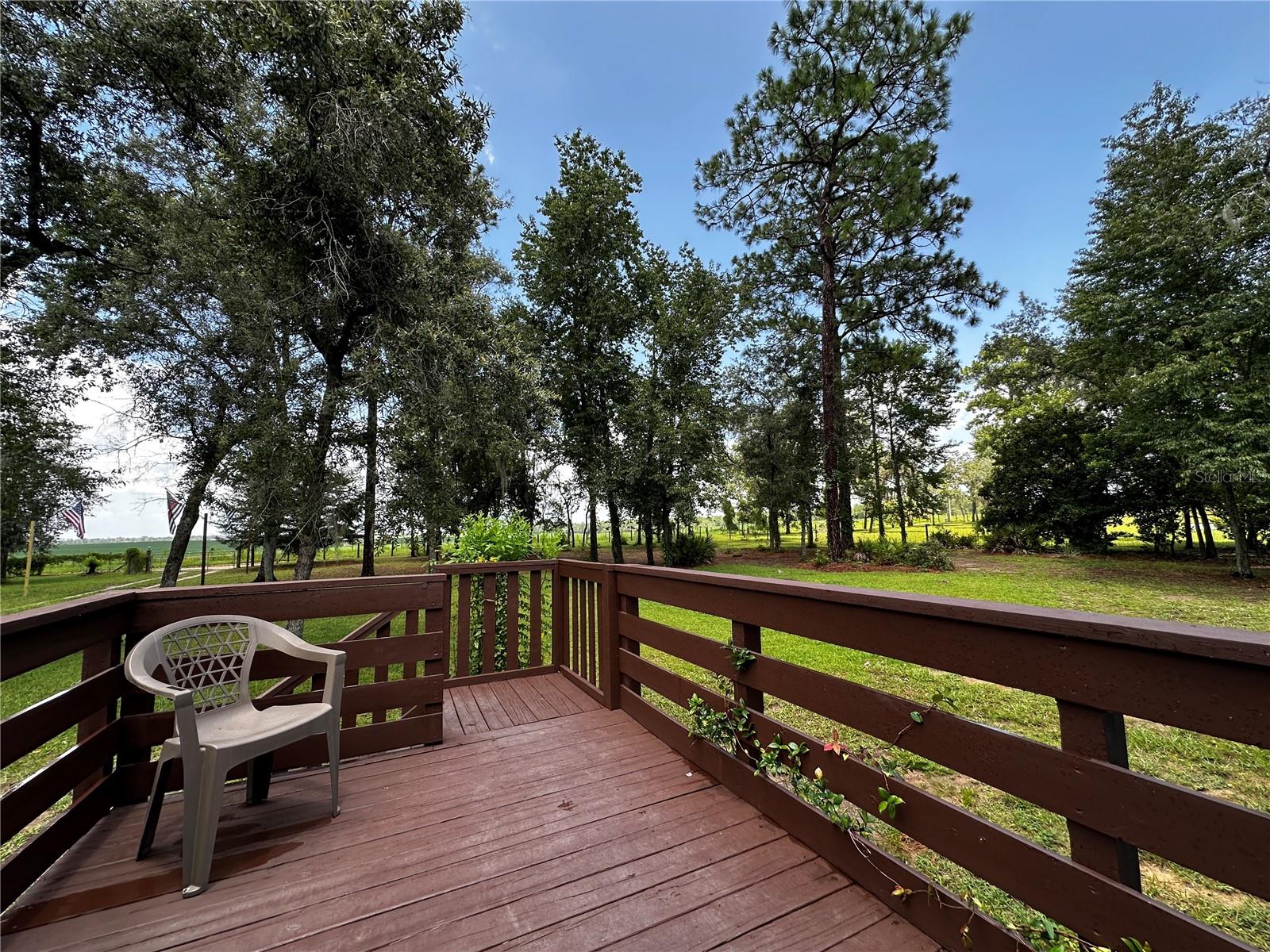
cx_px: 635
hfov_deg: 102.1
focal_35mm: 14
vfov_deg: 85.7
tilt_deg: +6.3
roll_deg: +1.4
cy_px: 476
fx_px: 514
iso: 40
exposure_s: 1/290
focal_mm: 2.22
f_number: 2.2
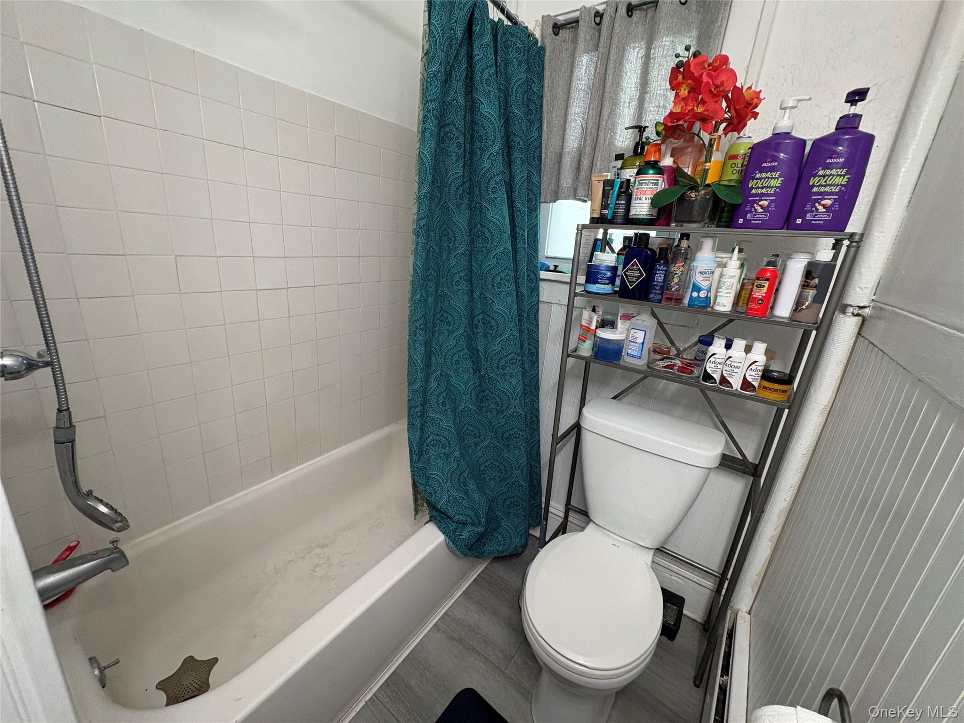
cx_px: 482
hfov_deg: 102.1
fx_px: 390
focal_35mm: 14
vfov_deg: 85.7
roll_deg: -4.0
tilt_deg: -16.3
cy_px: 362
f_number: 2.2
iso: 320
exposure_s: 1/60
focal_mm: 2.22
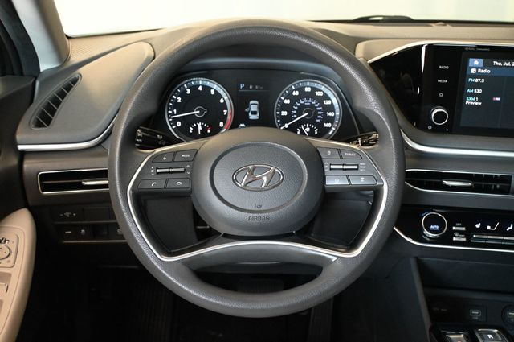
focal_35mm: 41
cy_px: 171
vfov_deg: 32.4
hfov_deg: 47.2
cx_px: 257
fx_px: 588
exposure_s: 1/60
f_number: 4.5
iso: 4000
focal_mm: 27.5
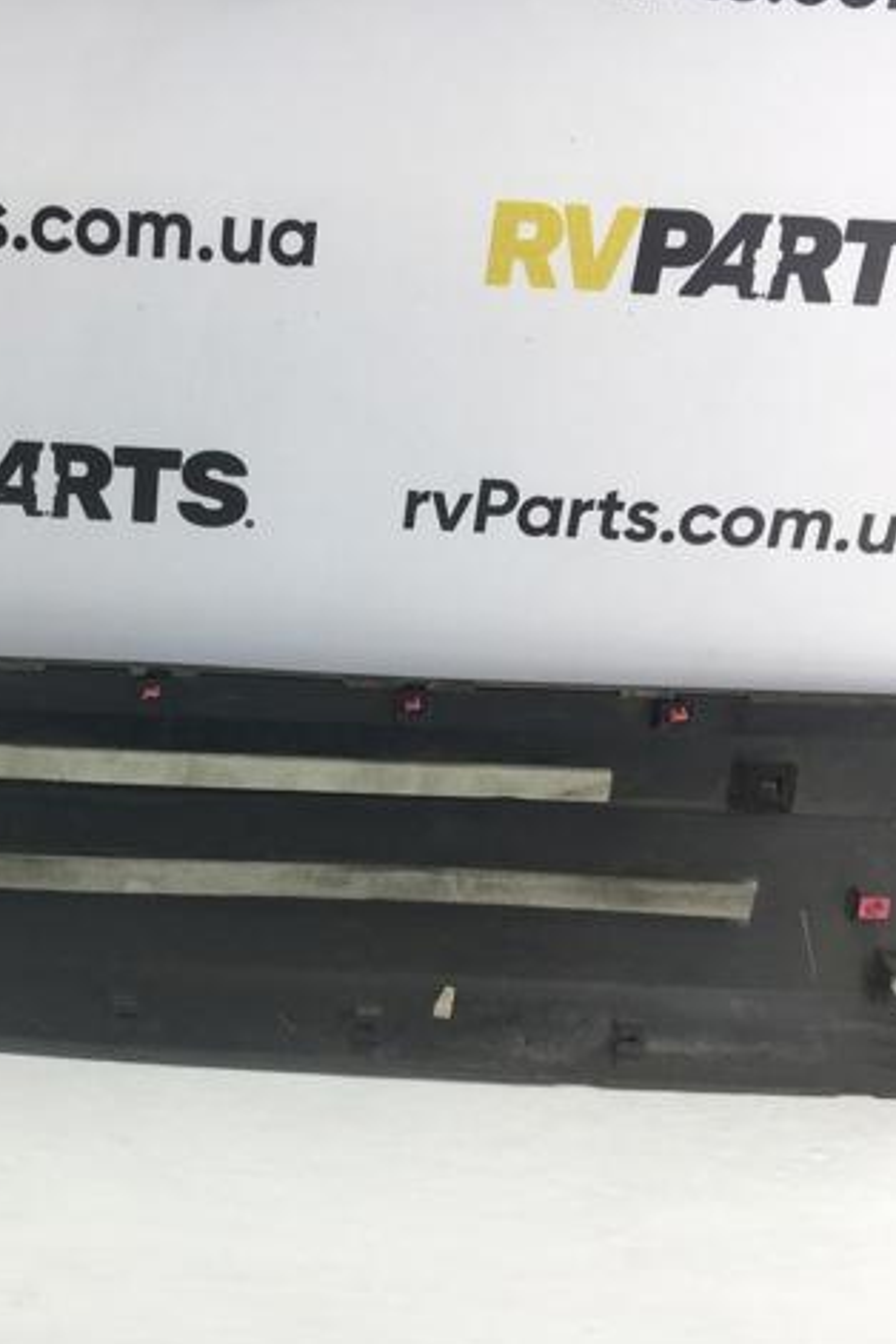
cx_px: 137
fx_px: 1531
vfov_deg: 47.4
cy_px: 676
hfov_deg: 31.5
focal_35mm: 41
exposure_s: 1/50
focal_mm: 4.15
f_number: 2.2
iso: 25
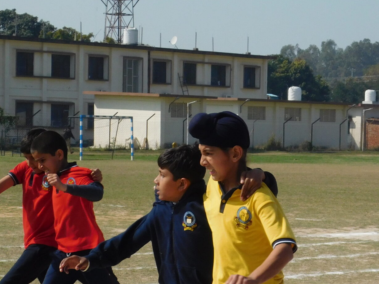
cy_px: 214
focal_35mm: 138
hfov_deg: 14.2
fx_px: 1511
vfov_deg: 10.7
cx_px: 287
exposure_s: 1/1500
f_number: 4.2
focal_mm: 11.7
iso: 125
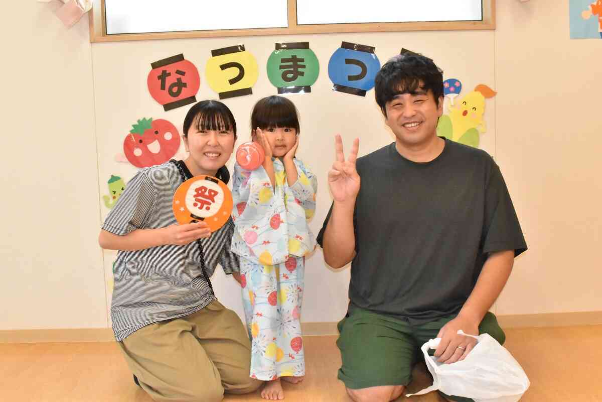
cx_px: 301
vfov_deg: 36.9
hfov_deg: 53.1
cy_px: 201
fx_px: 602
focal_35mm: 36
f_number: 16
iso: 8000
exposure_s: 1/200
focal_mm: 24
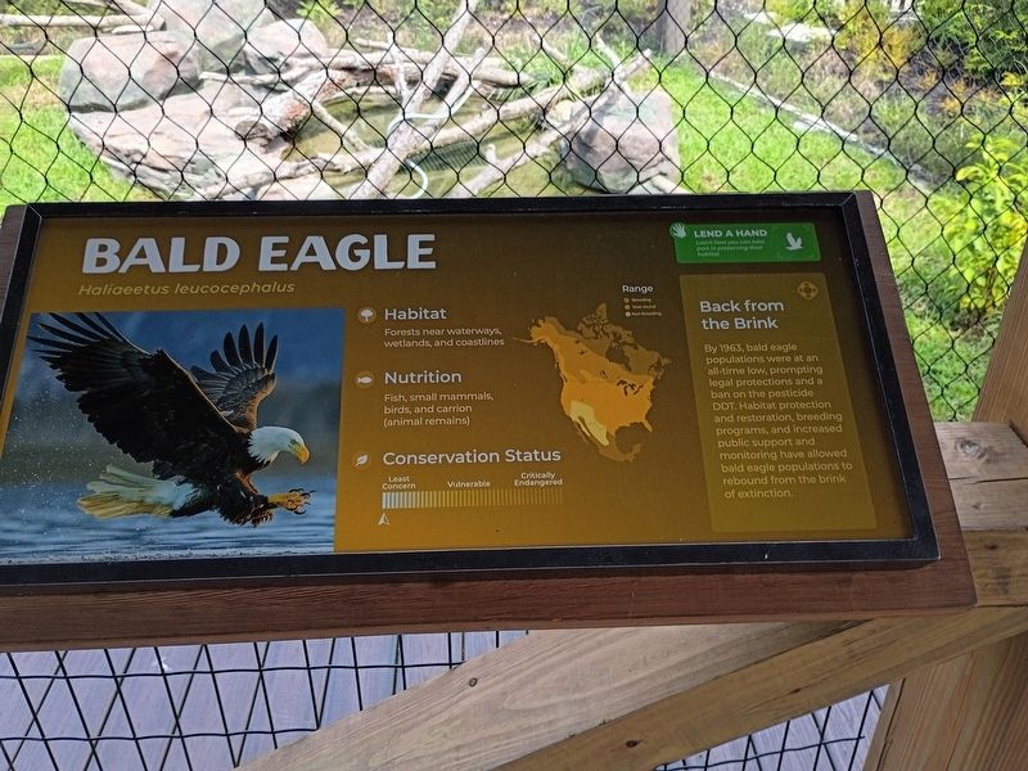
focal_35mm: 29
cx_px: 514
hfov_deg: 61.7
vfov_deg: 48.2
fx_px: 861
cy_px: 386
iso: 100
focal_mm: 4.27
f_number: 1.8
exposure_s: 1/123
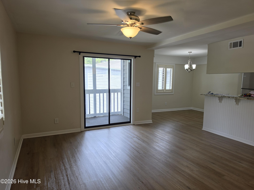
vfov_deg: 58.9
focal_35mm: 23
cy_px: 95
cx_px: 127
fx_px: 169
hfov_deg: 73.9
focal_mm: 6.5
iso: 20
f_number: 1.4
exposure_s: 1/120
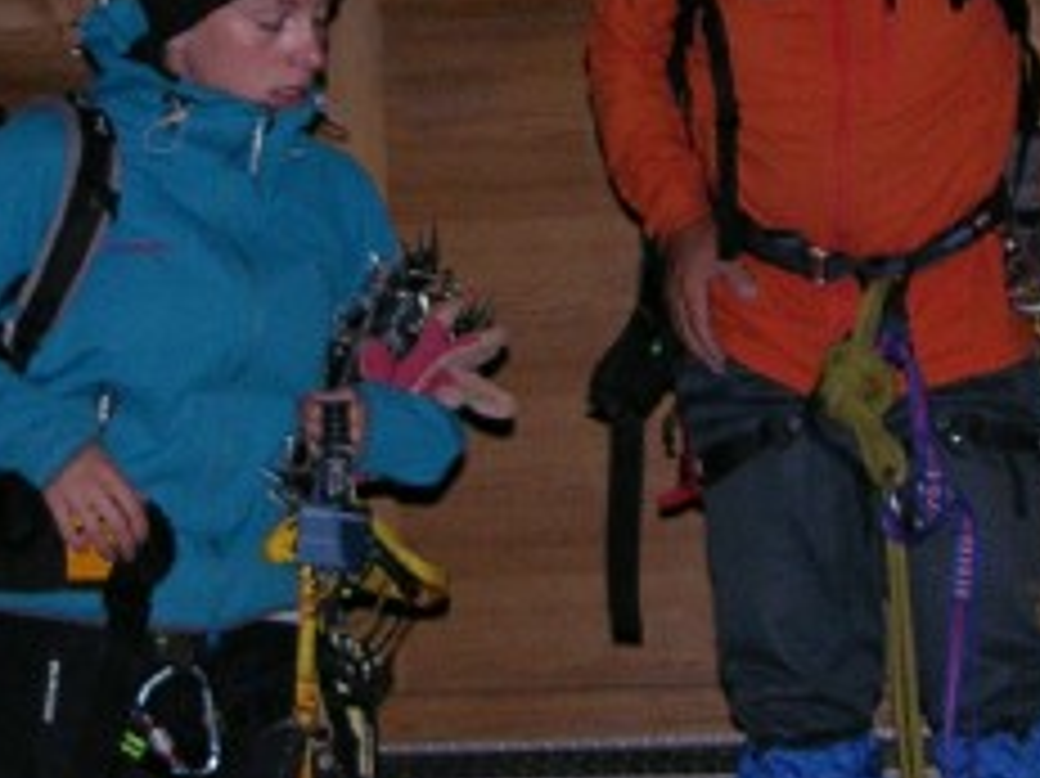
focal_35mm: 155
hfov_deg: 12.7
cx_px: 495
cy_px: 274
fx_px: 4654
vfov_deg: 9.6
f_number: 2.8
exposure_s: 1/60.1
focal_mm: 8.9
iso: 100
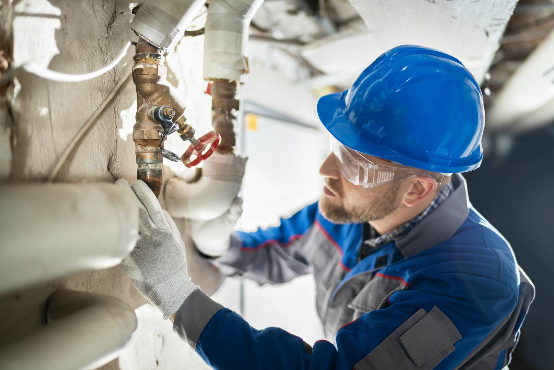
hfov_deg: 54.4
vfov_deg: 37.9
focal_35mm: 35
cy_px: 185
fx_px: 539
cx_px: 277
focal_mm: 35
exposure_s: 1/160
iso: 100
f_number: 1.2
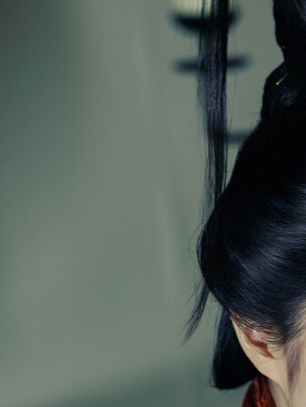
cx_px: 495
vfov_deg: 6.8
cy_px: 482
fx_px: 3427
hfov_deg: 5.1
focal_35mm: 291
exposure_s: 1/200
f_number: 2.8
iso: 500
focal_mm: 110
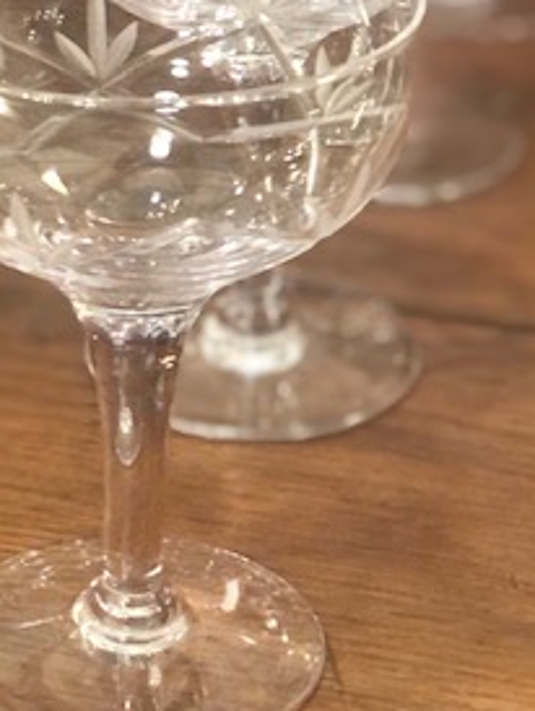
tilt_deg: -23.5
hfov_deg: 11.0
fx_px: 2736
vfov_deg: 14.7
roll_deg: +0.5
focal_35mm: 133
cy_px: 70
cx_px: -44
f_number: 2.8
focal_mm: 6.6
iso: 500
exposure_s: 1/33
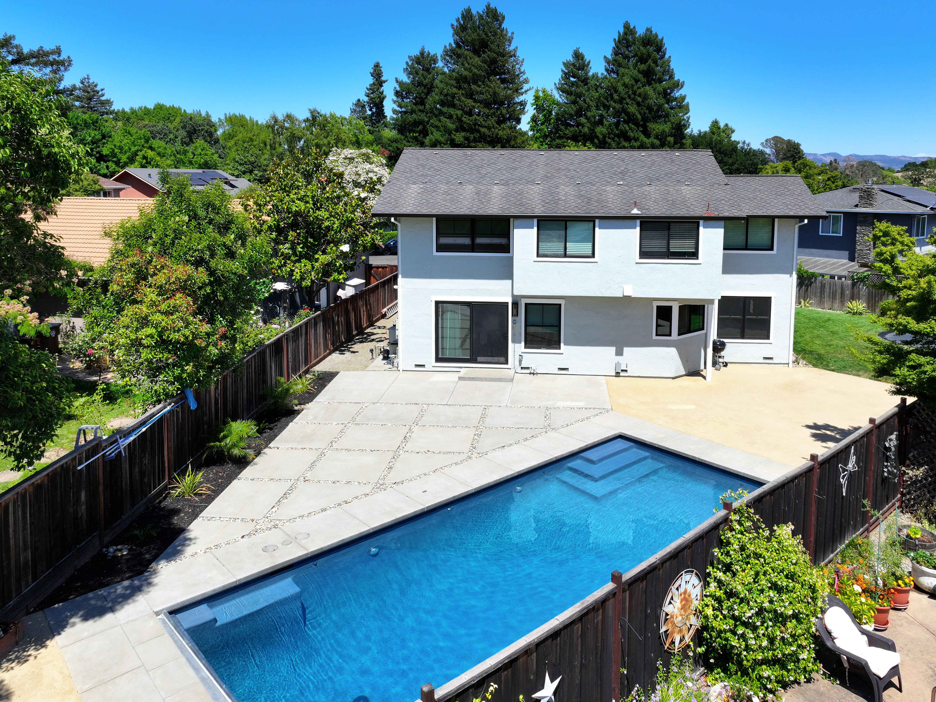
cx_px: 468
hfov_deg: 71.6
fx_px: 649
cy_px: 351
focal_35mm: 24
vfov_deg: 56.8
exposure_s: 1/240
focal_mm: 12.29
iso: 100
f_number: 8
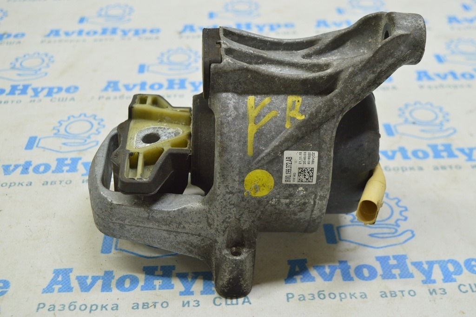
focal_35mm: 48
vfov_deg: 28.0
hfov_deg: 41.1
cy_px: 158
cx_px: 238
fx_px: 634
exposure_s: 1/20
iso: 400
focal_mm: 32
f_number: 5.6
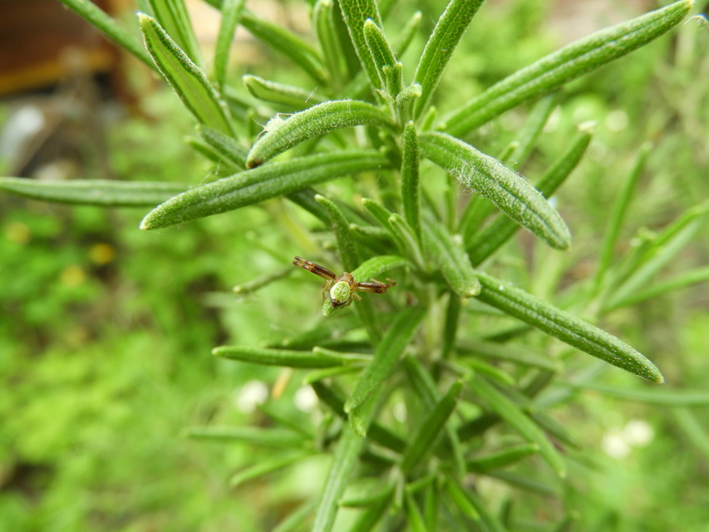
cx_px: 354
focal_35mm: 30
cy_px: 266
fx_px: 615
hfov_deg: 60.0
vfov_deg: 46.8
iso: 100
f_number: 3.5
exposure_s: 1/80
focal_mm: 5.4
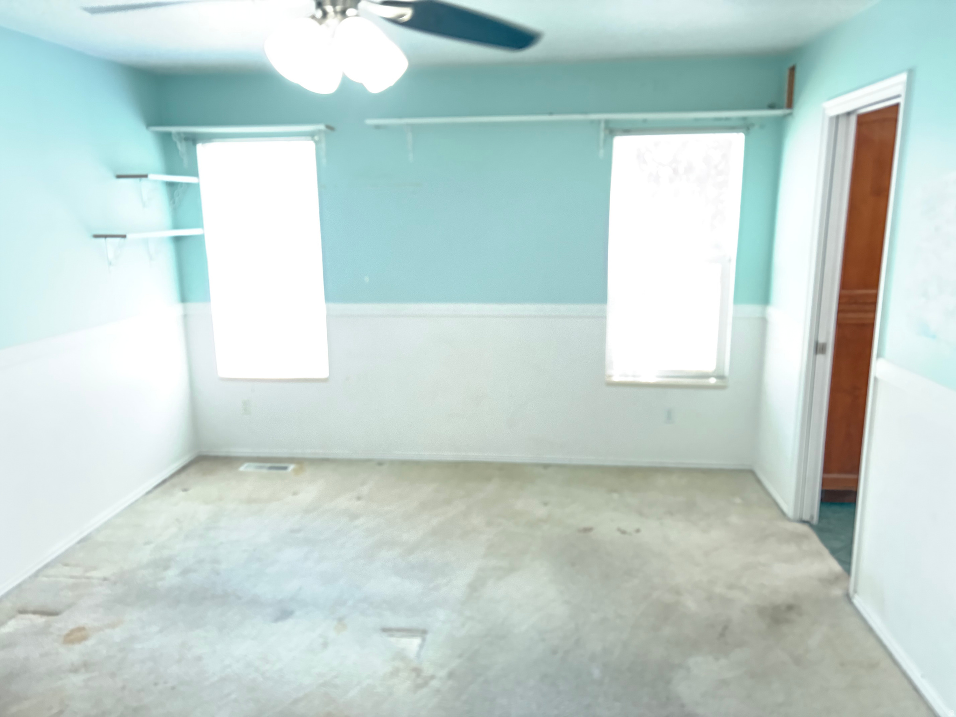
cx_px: 478
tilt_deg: -12.0
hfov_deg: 67.3
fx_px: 718
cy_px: 358
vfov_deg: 53.1
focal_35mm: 26
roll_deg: +1.0
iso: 500
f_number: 1.6
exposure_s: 1/30
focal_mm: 5.96
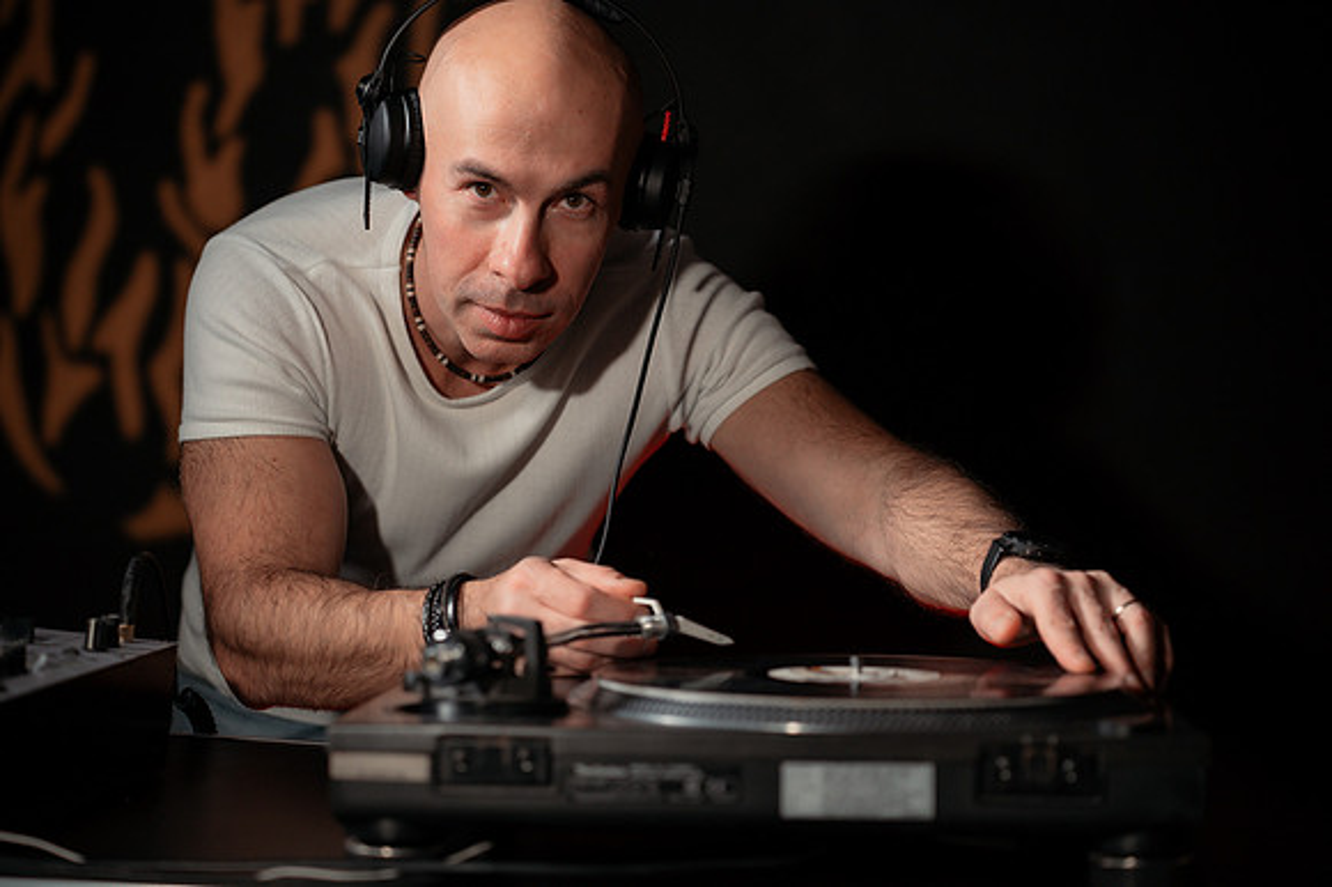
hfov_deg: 27.0
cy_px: 444
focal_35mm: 75
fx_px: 2773
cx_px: 666
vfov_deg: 18.2
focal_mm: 75
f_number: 2.8
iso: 400
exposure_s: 1/125
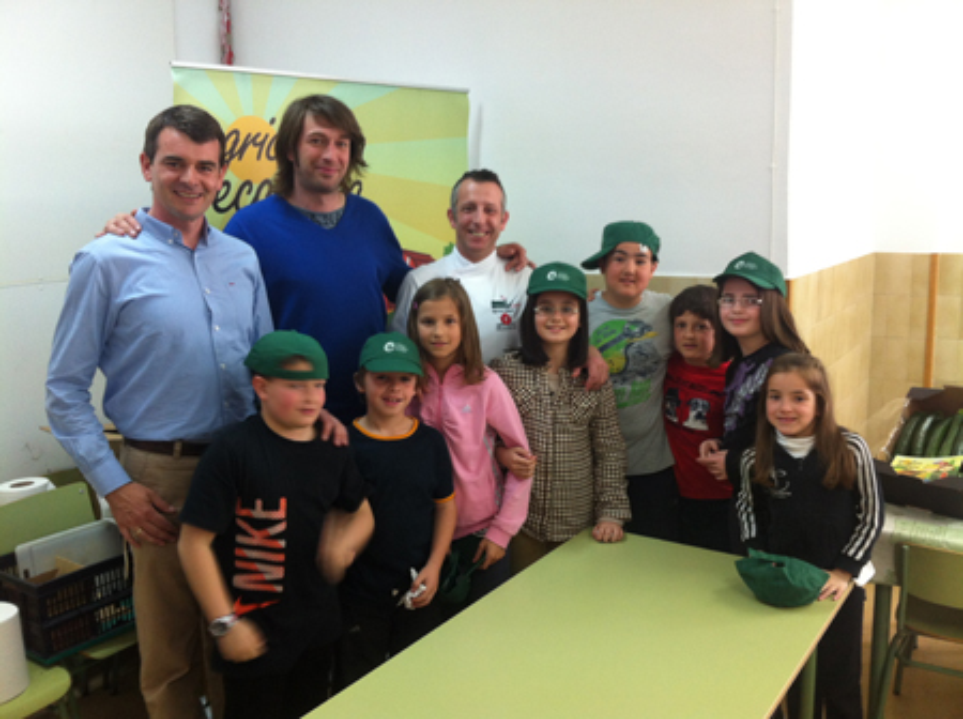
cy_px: 360
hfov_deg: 52.7
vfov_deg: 40.6
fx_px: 972
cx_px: 482
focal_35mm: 35
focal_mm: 3.85
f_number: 2.8
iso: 100
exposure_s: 1/15
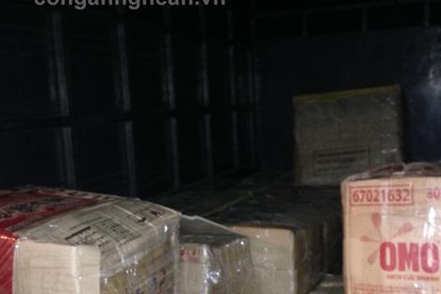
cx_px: 267
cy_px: 174
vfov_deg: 30.4
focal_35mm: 44
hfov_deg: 44.2
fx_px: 539
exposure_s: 1/16
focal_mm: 4.12
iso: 320
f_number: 2.4
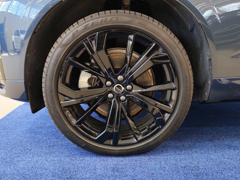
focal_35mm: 35
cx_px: 119
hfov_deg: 52.6
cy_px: 89
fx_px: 243
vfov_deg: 40.7
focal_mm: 6.12
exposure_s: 1/100
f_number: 1.9
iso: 640
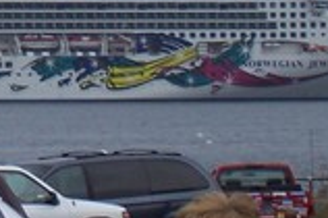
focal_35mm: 431
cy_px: -54
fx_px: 3923
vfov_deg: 3.2
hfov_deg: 4.7
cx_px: -247
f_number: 4.6
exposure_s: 1/350
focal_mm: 16.8
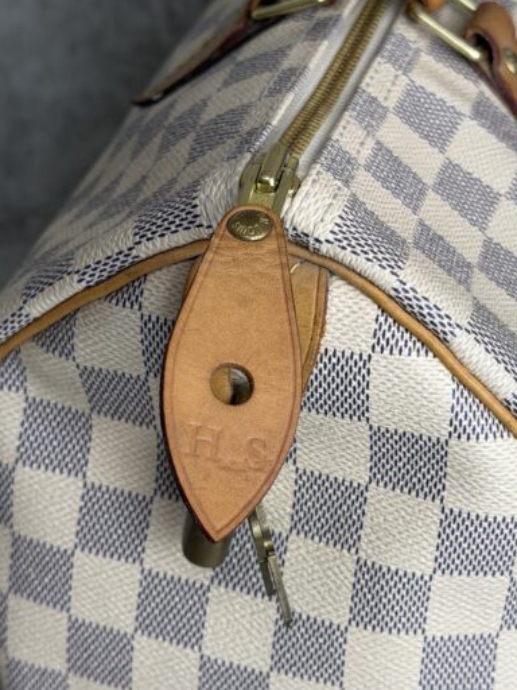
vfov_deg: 26.0
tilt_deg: -36.2
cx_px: 294
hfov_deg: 19.6
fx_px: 1494
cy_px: 383
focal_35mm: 75
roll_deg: -4.4
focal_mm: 6.76
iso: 50
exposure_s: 1/159
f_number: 1.78
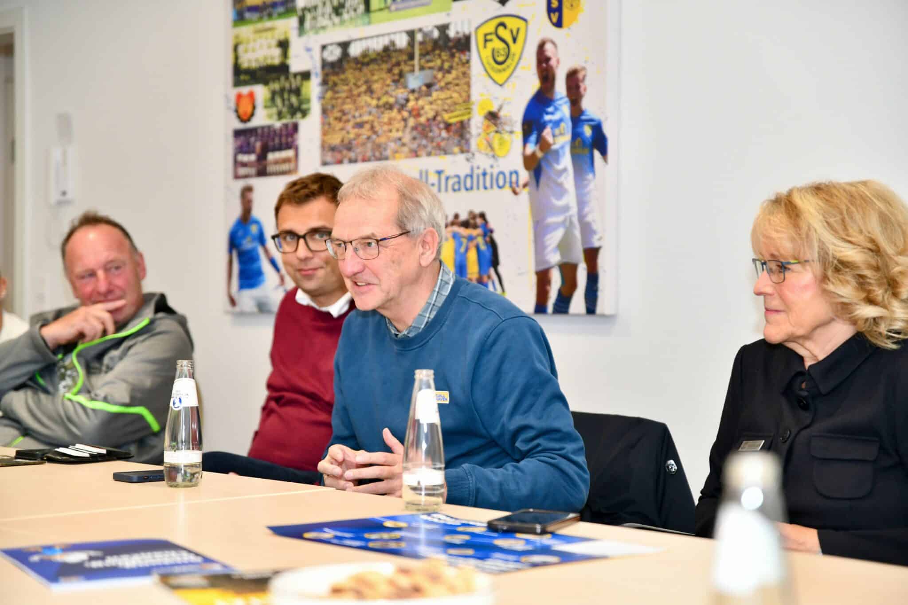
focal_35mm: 70
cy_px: 302
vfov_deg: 19.5
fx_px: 1765
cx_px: 454
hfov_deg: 28.8
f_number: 2.8
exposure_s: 1/250
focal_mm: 70
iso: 1100
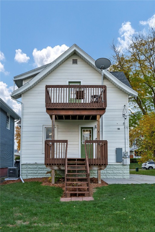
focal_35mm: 35
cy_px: 116
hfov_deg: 37.9
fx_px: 226
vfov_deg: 54.4
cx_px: 78
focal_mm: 35
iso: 800
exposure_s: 1/160
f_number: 10
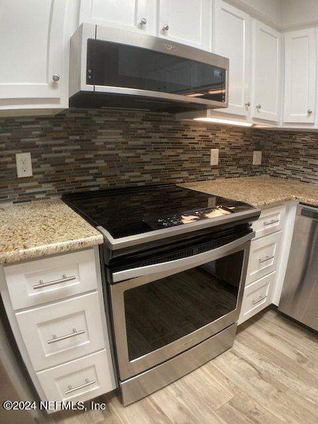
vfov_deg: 63.4
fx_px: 343
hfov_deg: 49.7
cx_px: 159
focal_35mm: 28
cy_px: 212
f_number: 1.8
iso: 125
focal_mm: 3.99
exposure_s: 1/60
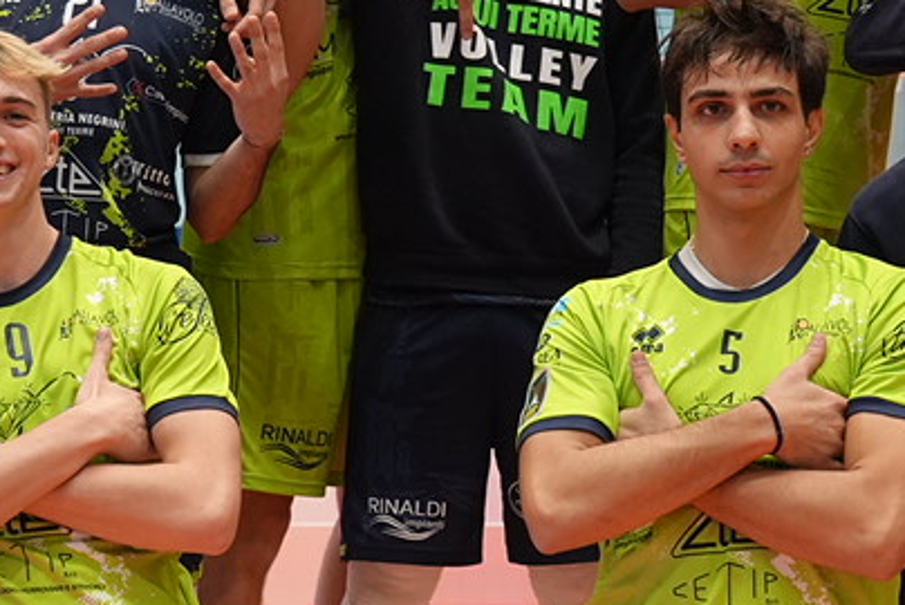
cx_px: 576
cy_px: 211
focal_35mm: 152
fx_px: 3824
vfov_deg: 9.0
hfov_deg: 13.5
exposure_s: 1/160
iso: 1000
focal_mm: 38
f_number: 4
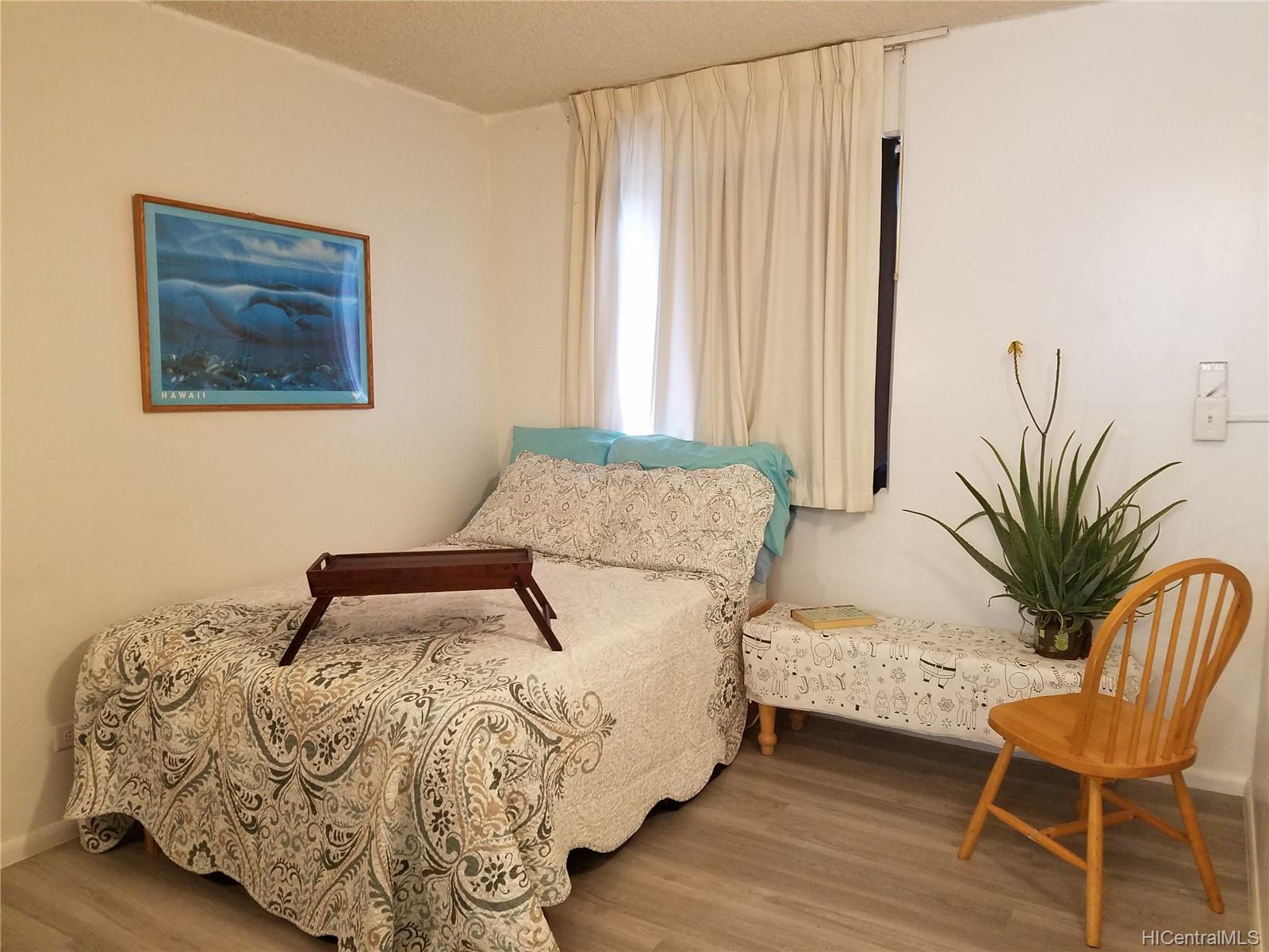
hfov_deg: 67.3
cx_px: 634
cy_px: 476
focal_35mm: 26
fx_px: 953
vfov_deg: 53.1
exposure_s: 1/24
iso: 200
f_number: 1.7
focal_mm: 4.2
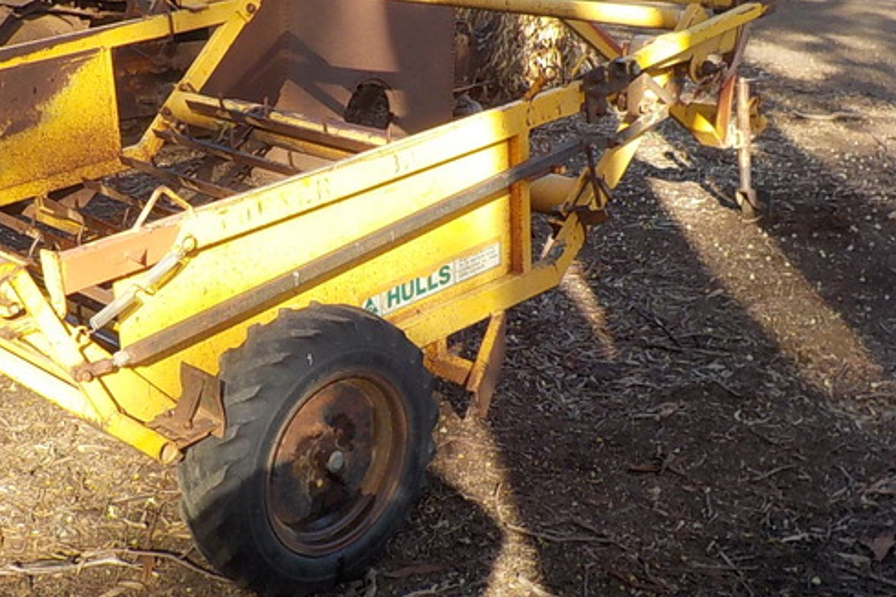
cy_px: 238
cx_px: 284
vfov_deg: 26.4
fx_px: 1269
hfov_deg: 38.4
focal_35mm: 51
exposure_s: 1/400
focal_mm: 4.1
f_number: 3.3
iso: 125
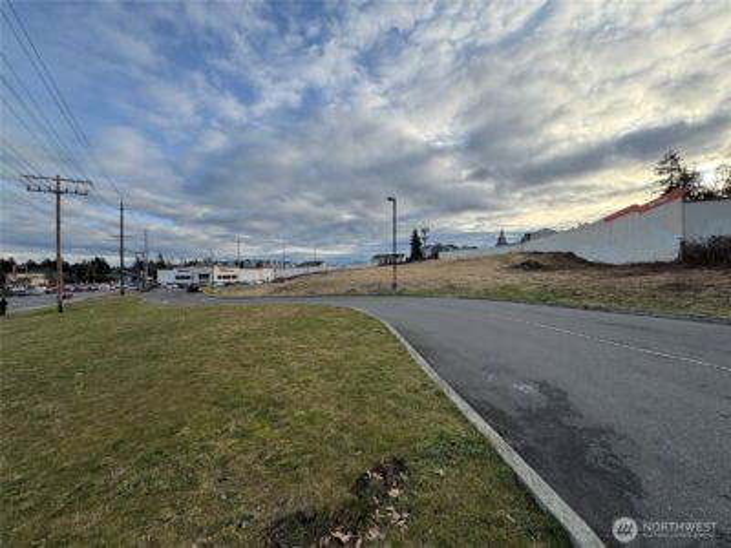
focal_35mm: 14
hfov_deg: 102.1
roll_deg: +1.2
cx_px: 366
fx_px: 296
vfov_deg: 85.7
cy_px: 274
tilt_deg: -0.3
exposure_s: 1/831
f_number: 2.2
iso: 40
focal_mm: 2.22
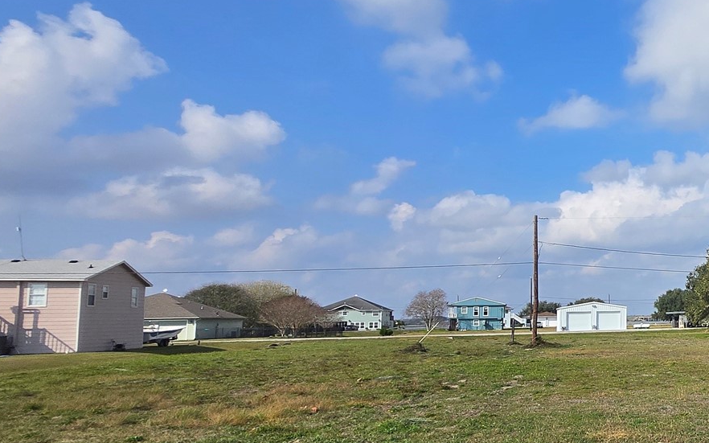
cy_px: 261
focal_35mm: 32
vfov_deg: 39.3
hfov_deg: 44.0
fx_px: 618
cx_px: 799
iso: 25
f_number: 2.2
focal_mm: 1.7
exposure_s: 1/1849
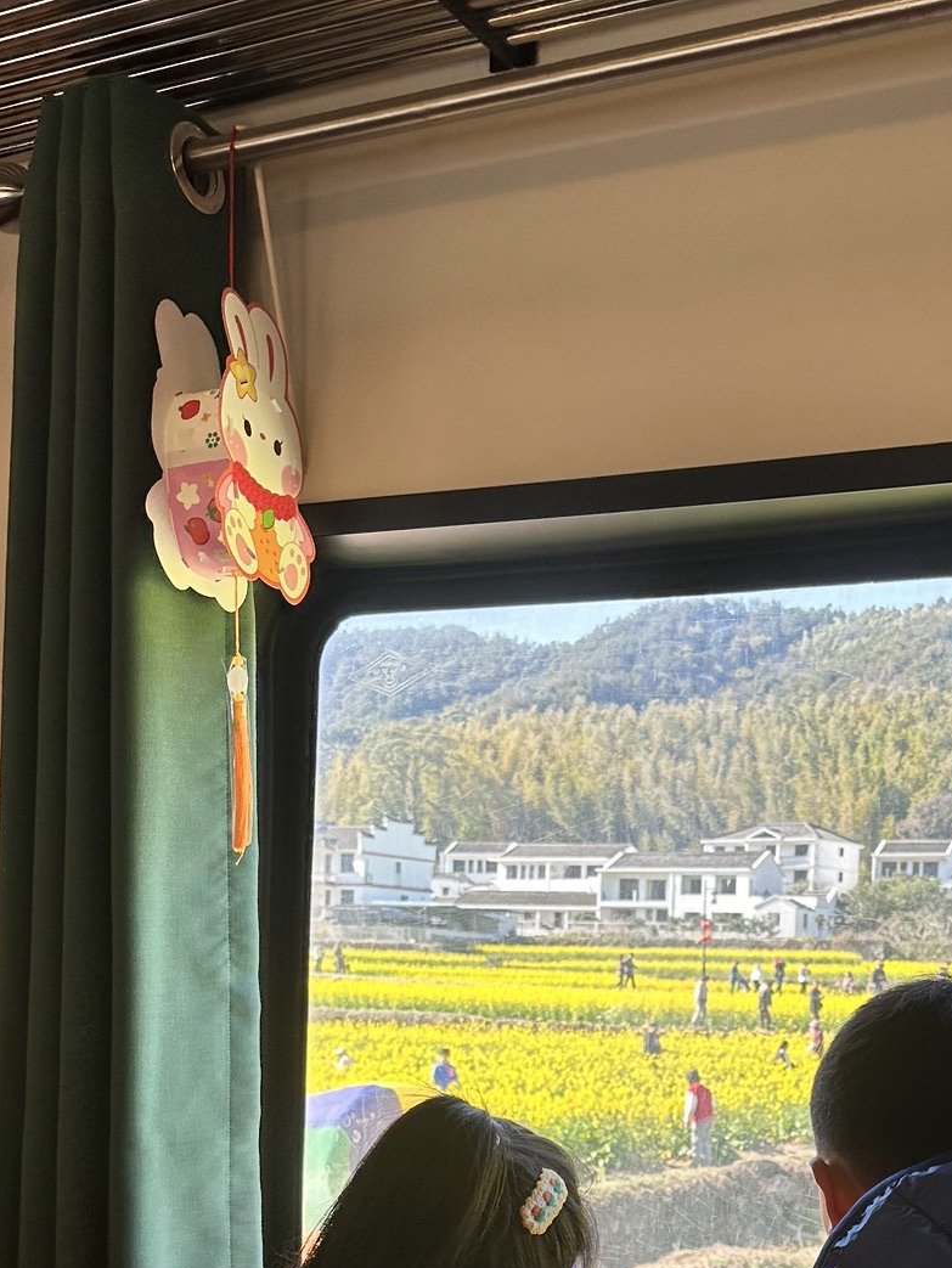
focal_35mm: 46
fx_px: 1686
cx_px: 657
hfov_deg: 31.2
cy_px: 1138
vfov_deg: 38.4
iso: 80
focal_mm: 6.86
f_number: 1.78
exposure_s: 1/506
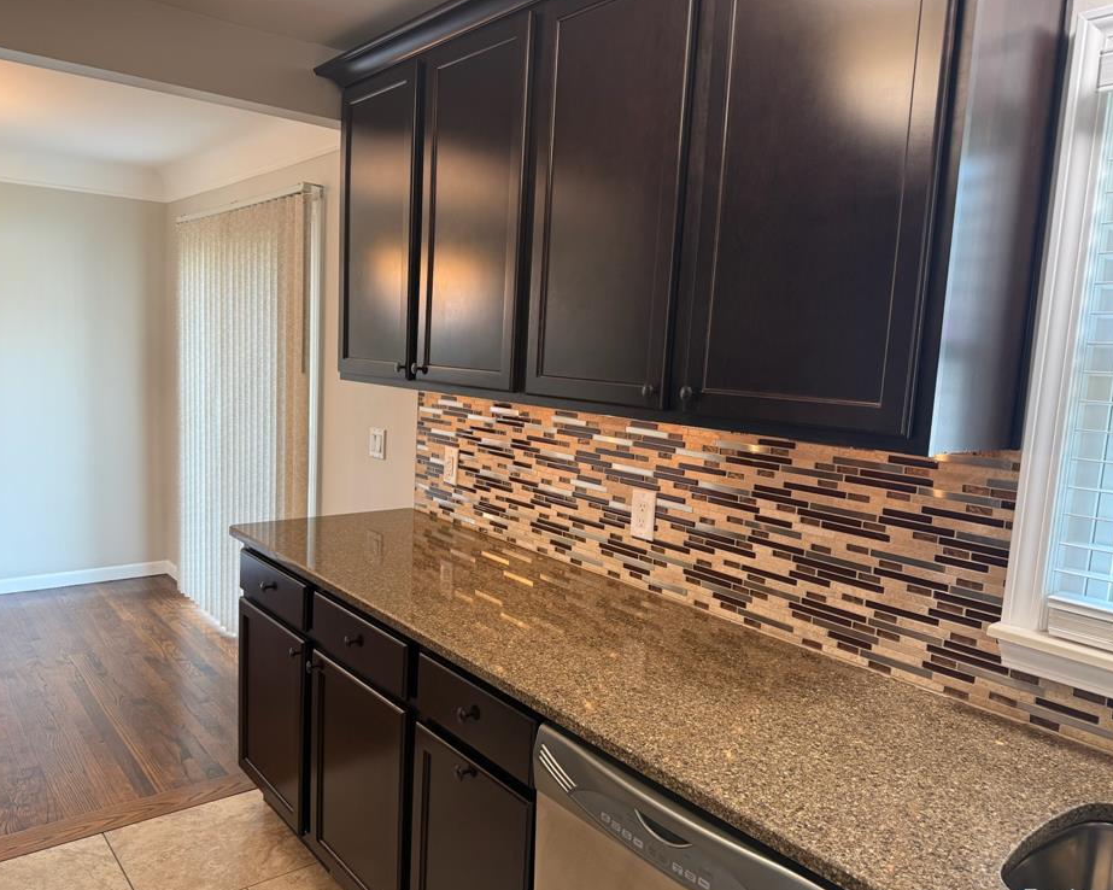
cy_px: 455
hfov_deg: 66.0
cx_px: 528
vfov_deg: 54.9
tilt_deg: -8.0
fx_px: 856
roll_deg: -2.2
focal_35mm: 26
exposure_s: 1/60
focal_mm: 6.76
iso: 125
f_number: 1.78
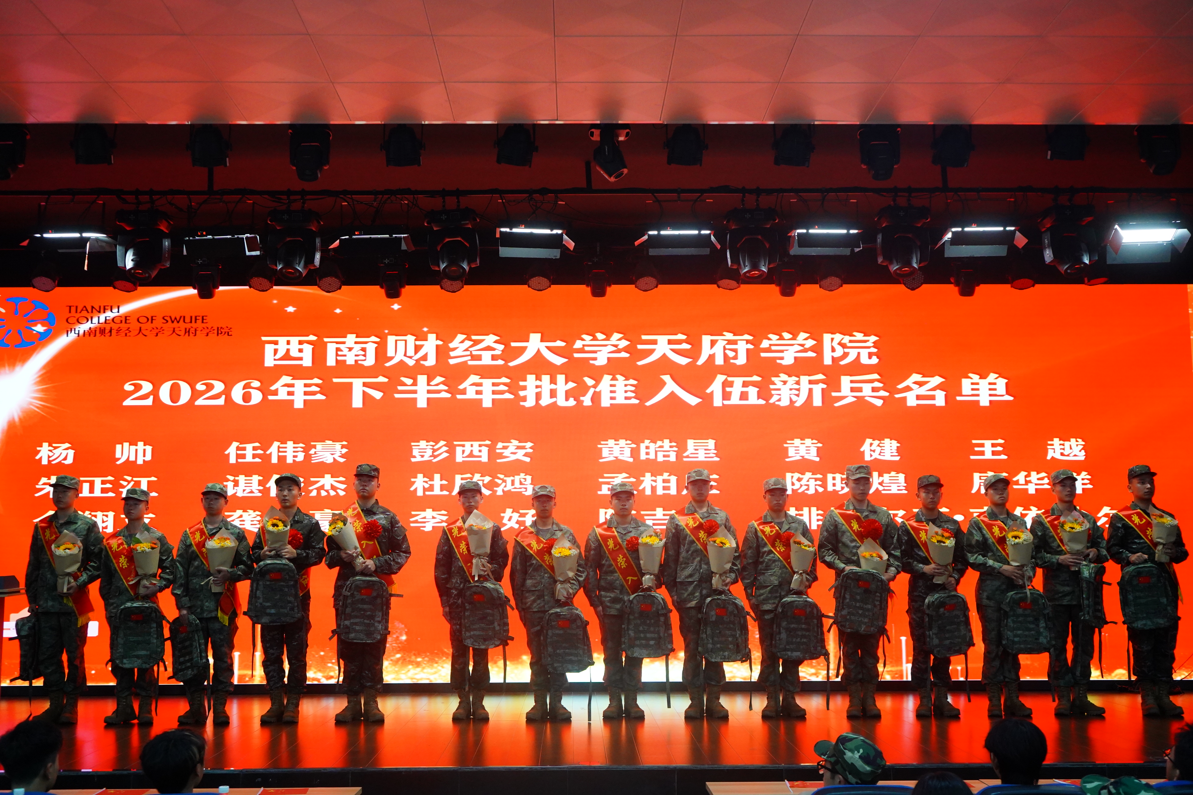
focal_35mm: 37
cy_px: 398
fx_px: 1226
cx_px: 596
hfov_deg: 51.9
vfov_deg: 35.9
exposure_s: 1/250
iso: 5000
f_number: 5.6
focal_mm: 37
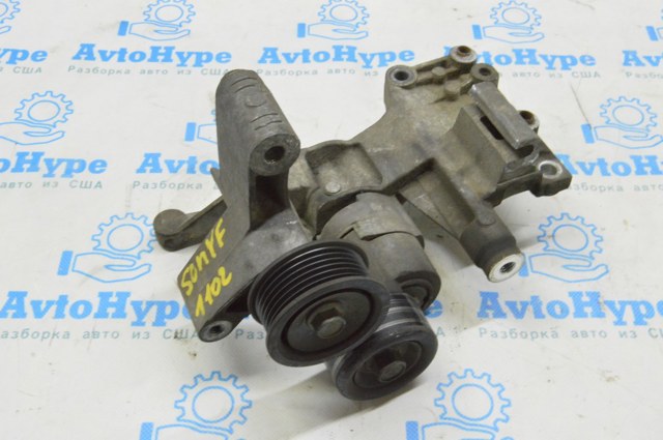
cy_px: 220
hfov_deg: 42.4
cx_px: 332
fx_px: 855
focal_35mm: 46
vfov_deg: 28.9
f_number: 20
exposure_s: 1/15
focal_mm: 31
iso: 6400
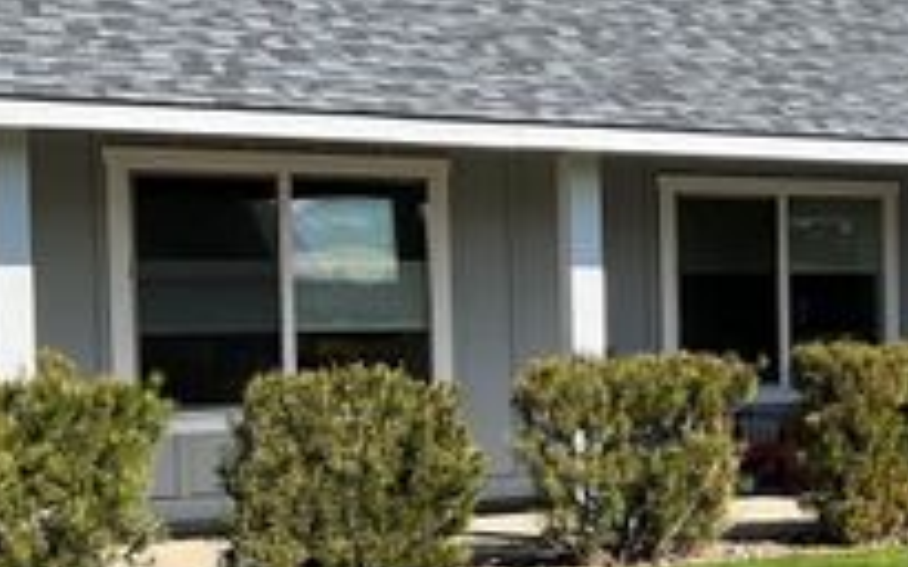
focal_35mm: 75
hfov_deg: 25.9
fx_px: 1855
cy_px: 396
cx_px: 943
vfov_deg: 17.3
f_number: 1.8
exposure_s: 1/1451
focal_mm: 3
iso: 16
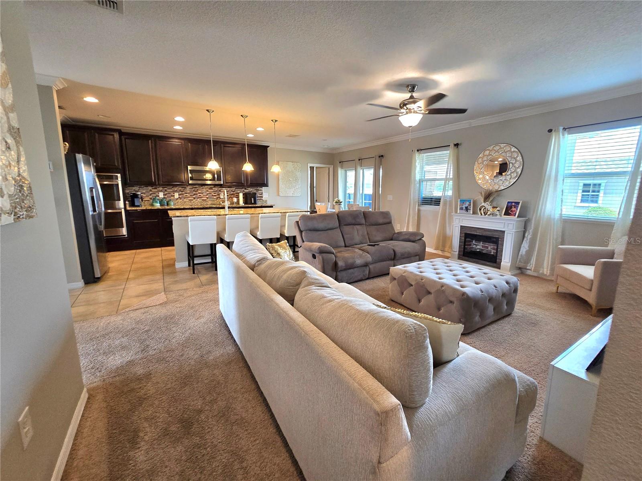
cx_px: 321
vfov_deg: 89.9
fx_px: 241
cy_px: 240
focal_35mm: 13
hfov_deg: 106.2
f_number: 2.2
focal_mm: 2.2
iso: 125
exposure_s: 1/60.2
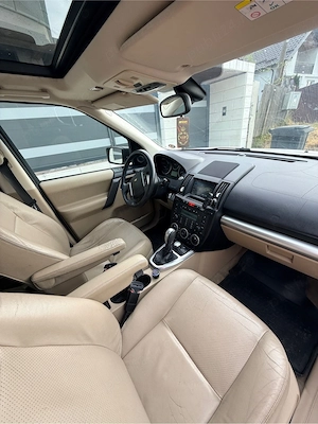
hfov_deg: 85.7
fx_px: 171
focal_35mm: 14
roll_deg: +7.3
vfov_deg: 102.1
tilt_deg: -25.0
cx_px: 159
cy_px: 212
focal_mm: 2.22
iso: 50
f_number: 2.2
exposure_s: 1/117
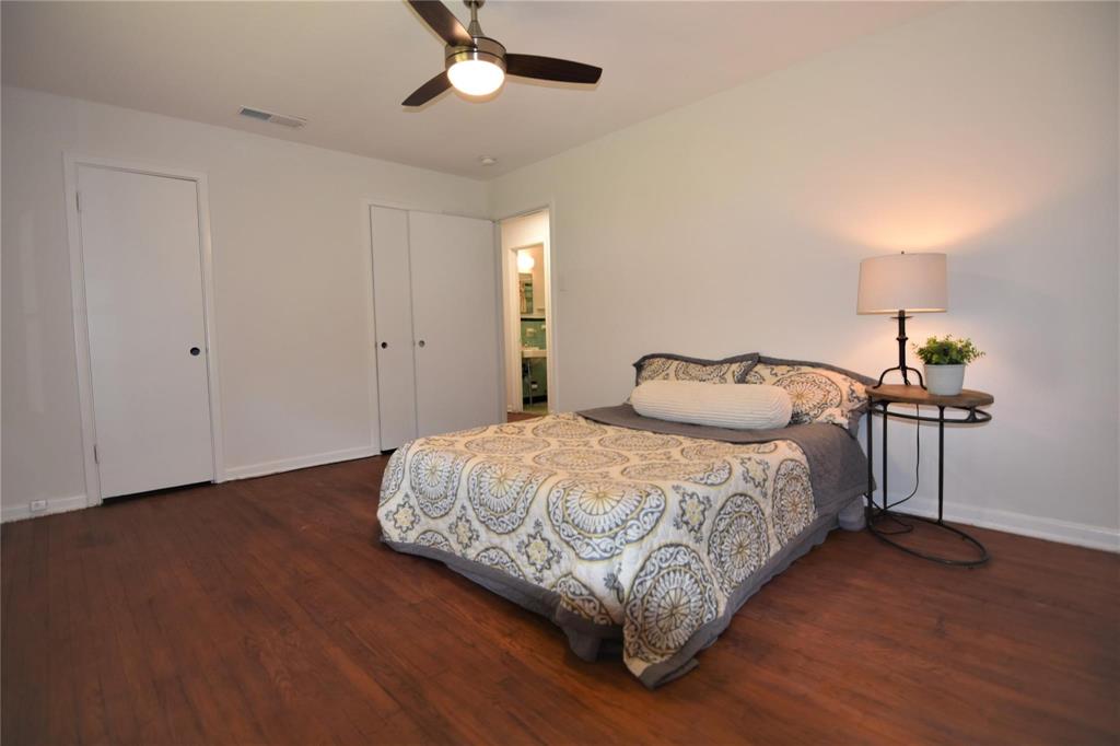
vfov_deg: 72.0
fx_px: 513
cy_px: 373
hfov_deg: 95.0
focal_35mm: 16
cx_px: 560
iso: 400
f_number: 2.8
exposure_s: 1/100
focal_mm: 11
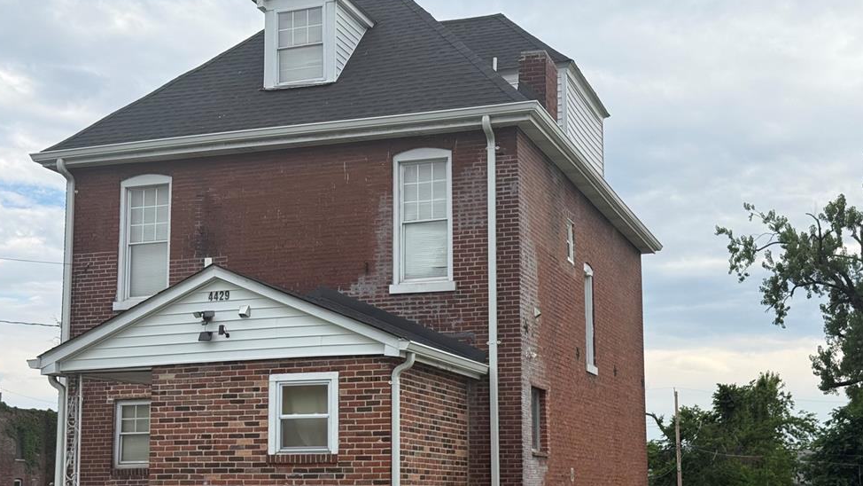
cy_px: 318
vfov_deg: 21.8
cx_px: 443
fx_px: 1259
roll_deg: +0.6
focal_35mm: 55
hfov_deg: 37.8
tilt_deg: +9.3
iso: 64
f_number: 1.78
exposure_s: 1/2342
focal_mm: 6.76
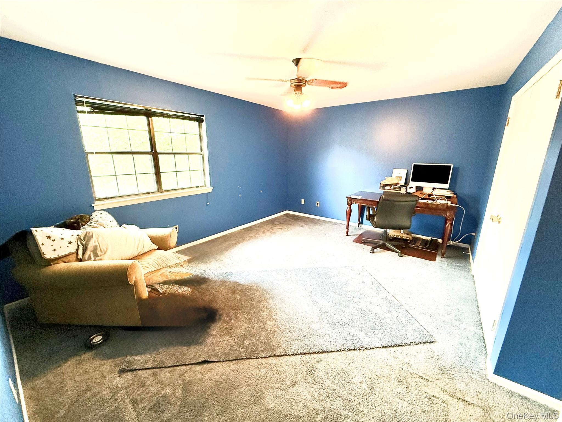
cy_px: 211
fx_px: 227
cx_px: 281
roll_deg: -0.3
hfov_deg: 102.1
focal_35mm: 14
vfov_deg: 85.7
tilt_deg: -14.1
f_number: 2.2
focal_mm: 2.22
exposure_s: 1/60
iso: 320
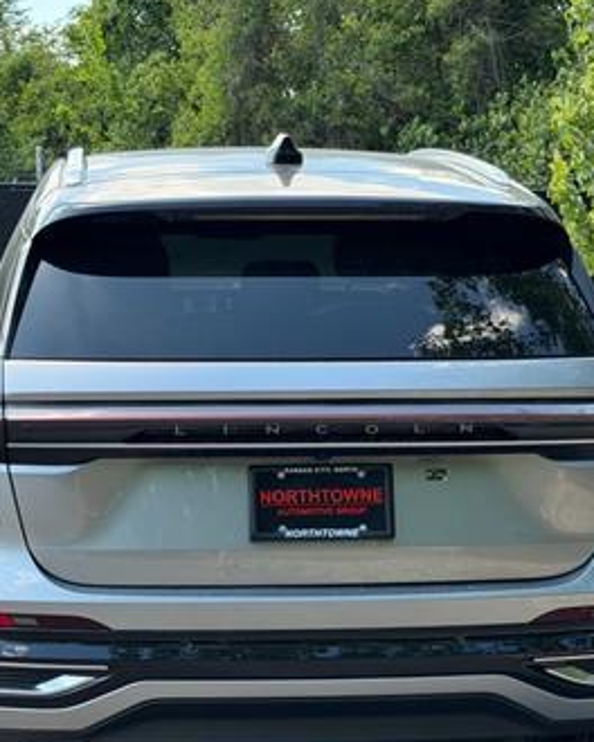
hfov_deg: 16.9
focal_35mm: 91
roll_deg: +1.9
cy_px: 456
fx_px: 2000
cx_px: 270
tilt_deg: -5.4
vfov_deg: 21.0
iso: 100
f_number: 1.78
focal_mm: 6.76
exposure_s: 1/819
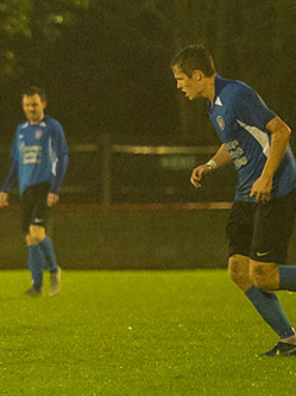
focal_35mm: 673
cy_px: 114
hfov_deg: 2.2
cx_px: -231
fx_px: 7679
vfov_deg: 2.9
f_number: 2.8
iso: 5000
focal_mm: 170
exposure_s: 1/1000
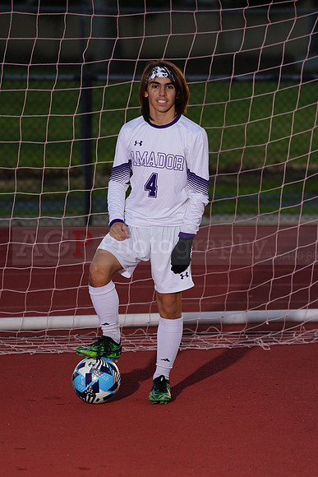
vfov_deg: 7.9
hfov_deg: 5.3
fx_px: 3429
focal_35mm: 259
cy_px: 238
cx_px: 159
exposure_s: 1/250
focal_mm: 259
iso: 320
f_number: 5.6
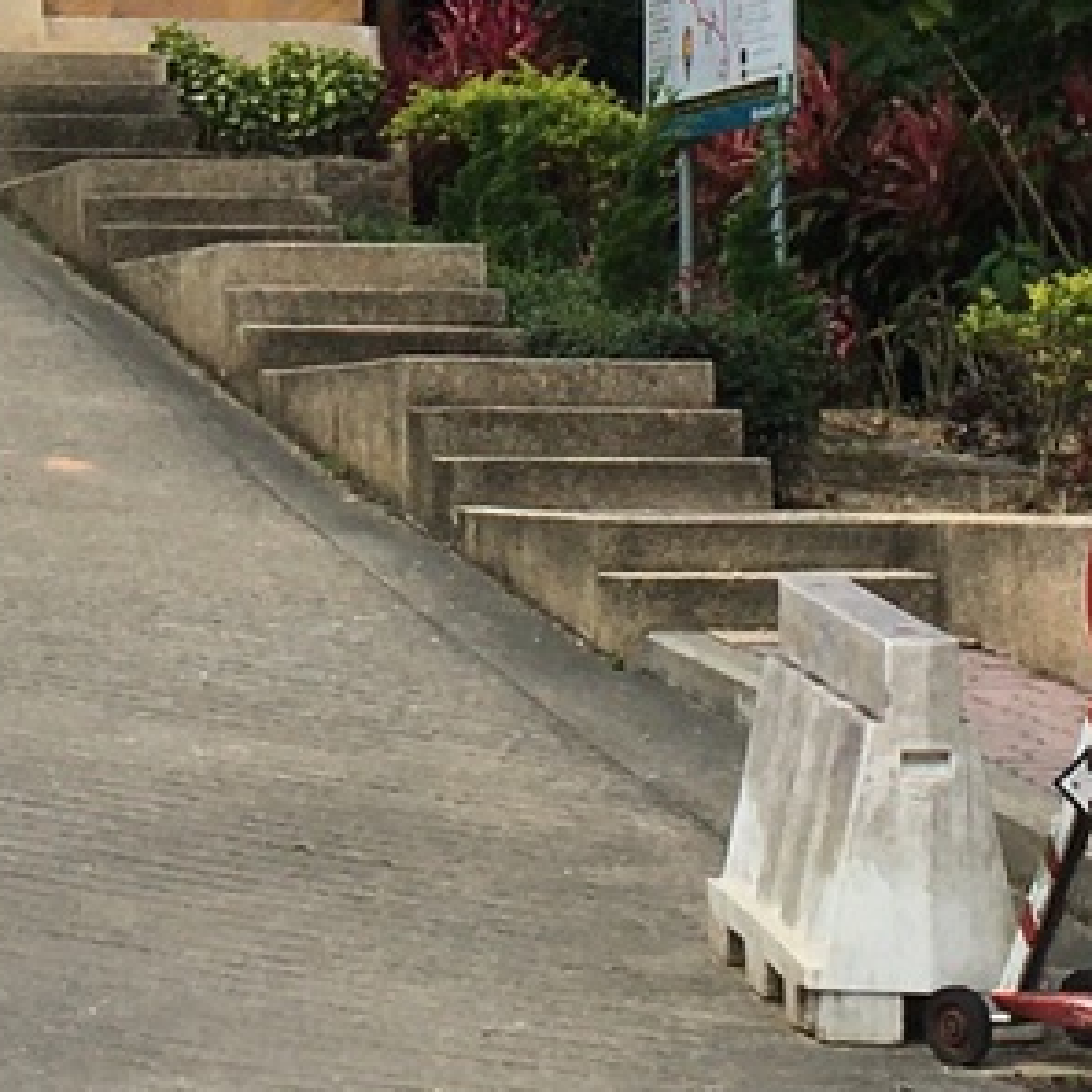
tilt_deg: +10.5
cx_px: -41
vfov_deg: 10.9
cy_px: -406
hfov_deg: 11.1
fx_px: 5568
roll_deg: +0.1
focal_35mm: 156
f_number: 2.2
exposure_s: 1/1221
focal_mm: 4.15
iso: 25
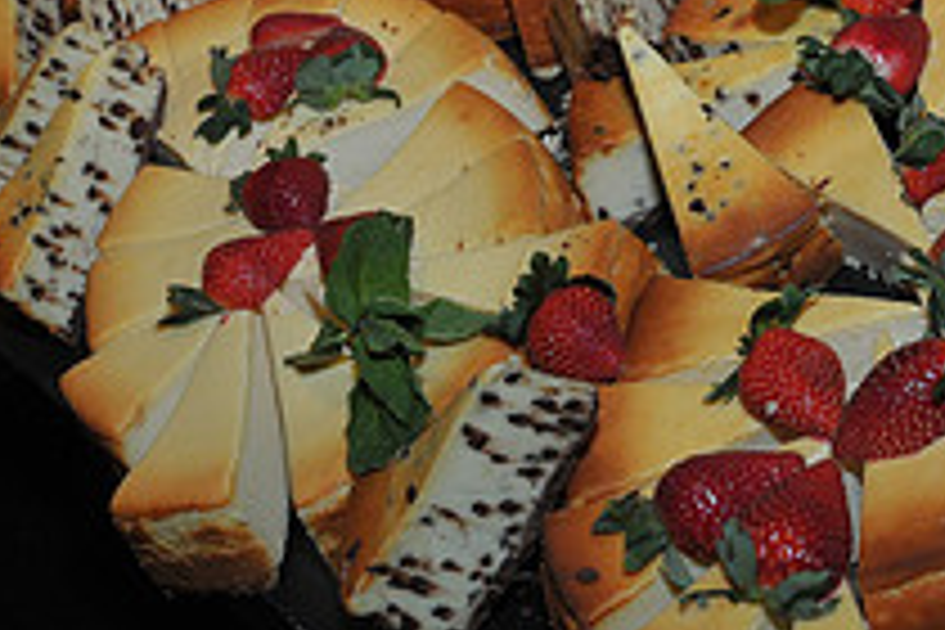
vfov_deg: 13.1
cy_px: -7
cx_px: 670
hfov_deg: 19.7
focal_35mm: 103
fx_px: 2713
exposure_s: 1/40
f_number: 5.6
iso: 640
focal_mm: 25
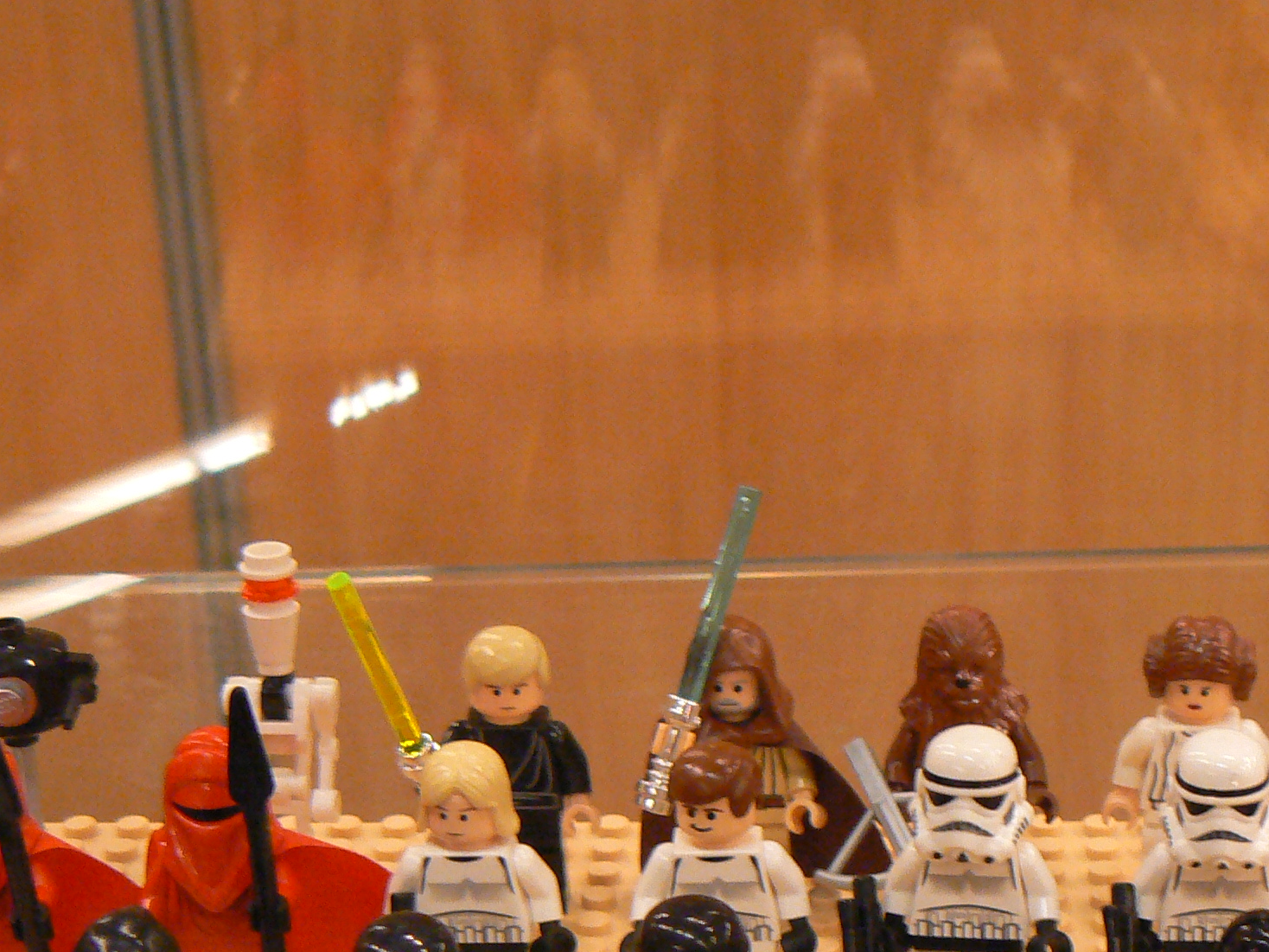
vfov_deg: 15.5
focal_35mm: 94
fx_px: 3446
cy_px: 885
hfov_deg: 20.8
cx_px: 831
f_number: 2.8
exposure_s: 1/4
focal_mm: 8.1
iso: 200
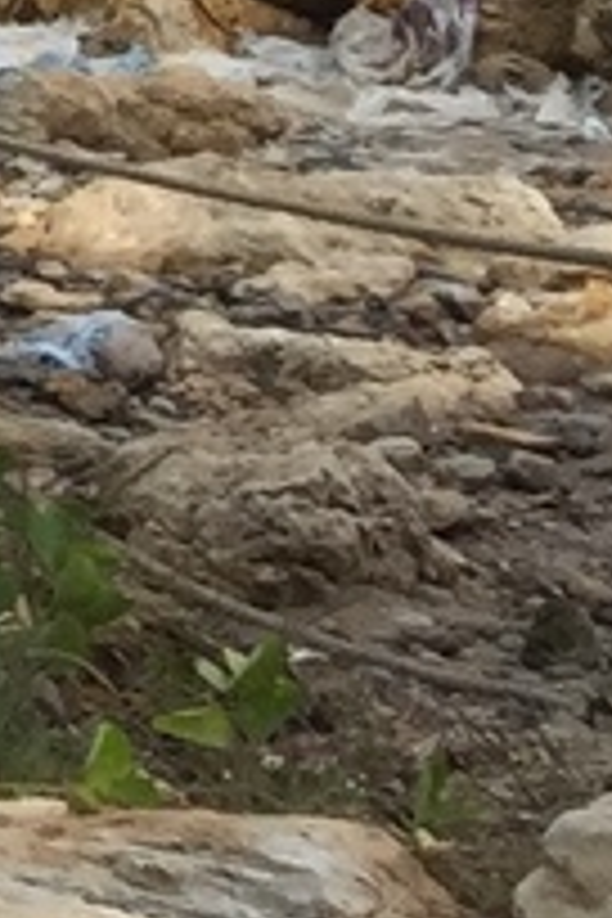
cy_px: -873
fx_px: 6043
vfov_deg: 8.3
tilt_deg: -1.2
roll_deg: -0.3
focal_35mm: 237
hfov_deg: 4.7
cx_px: -2678
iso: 32
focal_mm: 4.15
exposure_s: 1/1980
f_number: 2.2
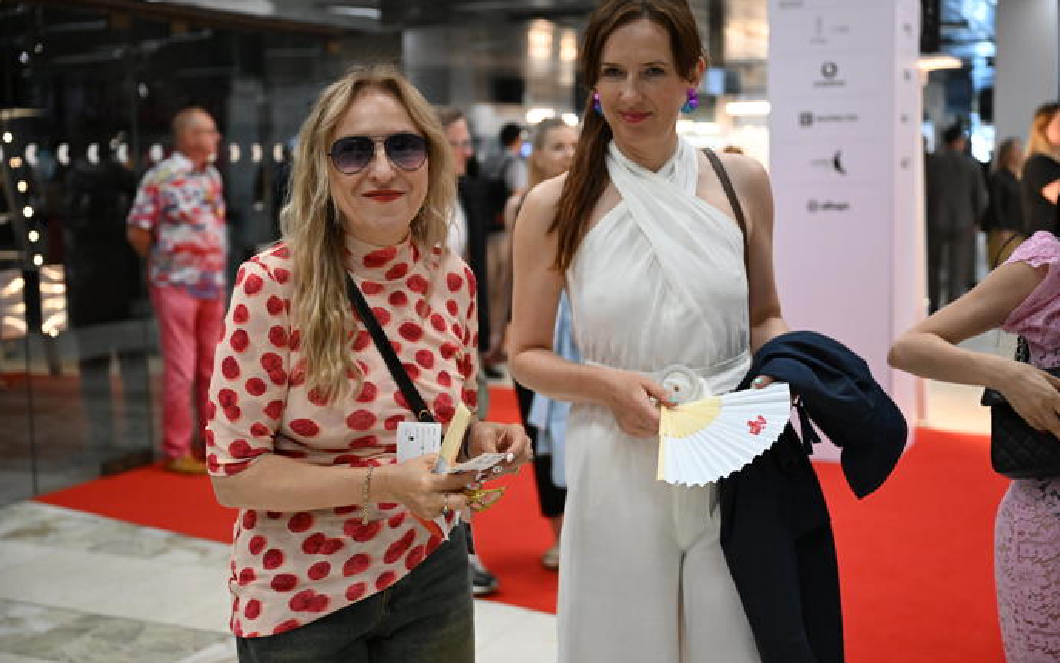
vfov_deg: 28.0
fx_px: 1329
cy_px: 328
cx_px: 530
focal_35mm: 46
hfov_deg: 43.5
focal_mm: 45
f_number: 2.8
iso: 5000
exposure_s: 1/400
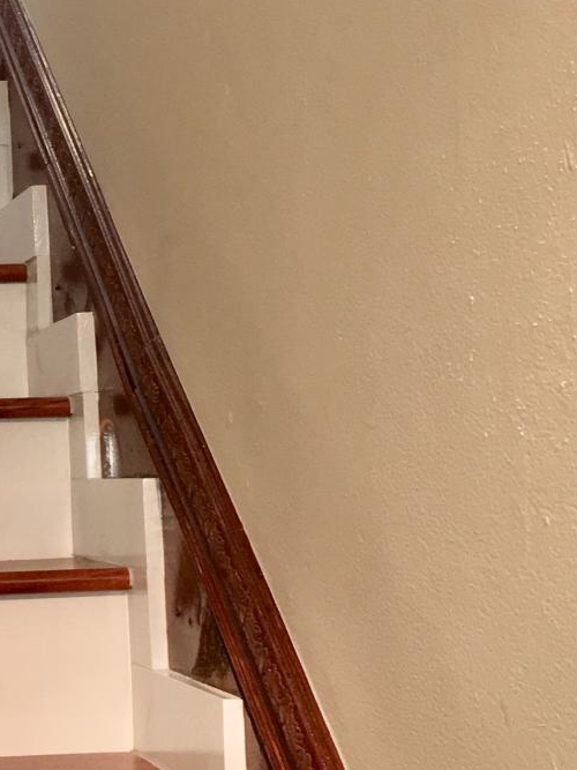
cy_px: 312
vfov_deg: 22.5
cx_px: -148
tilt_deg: +8.7
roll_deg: +2.4
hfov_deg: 16.2
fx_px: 1934
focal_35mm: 87
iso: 50
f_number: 2.2
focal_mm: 4.15
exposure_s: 1/30
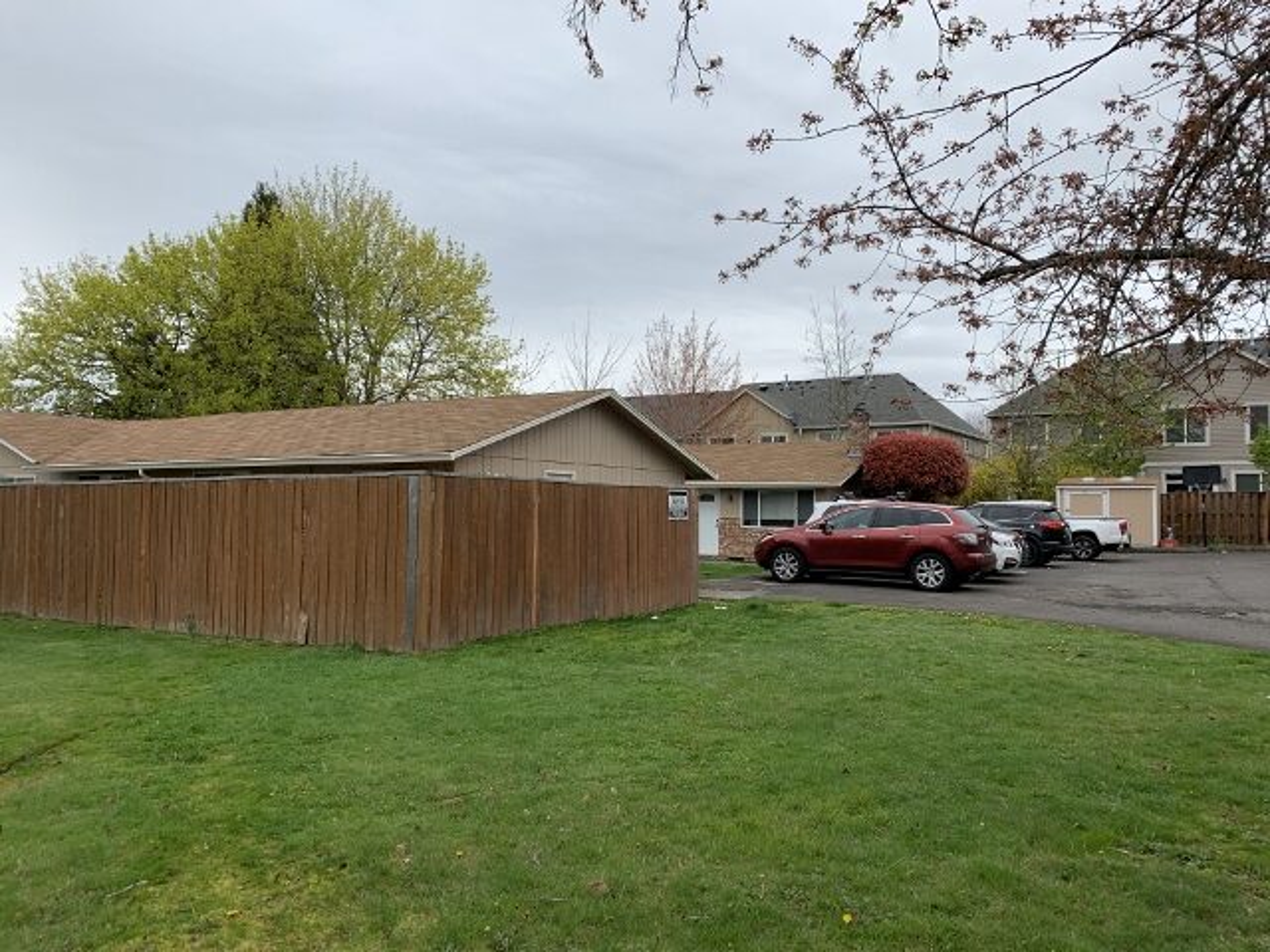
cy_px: 476
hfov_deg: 67.3
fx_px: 954
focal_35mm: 26
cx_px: 635
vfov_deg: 53.1
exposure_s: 1/540
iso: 25
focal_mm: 4.25
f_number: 1.8
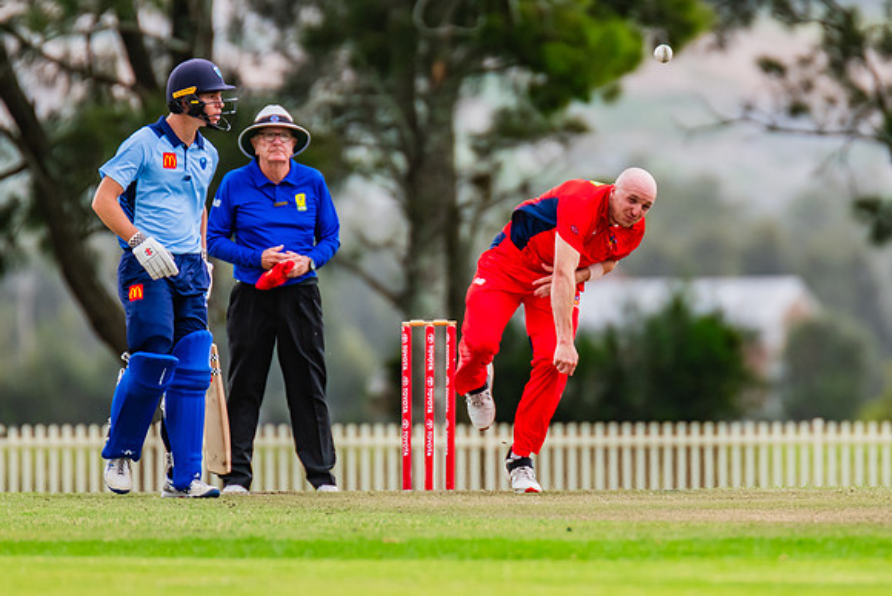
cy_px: 263
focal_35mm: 866
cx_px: 580
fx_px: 21454
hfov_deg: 2.4
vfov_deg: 1.6
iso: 800
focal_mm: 600
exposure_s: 1/1250
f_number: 5.6
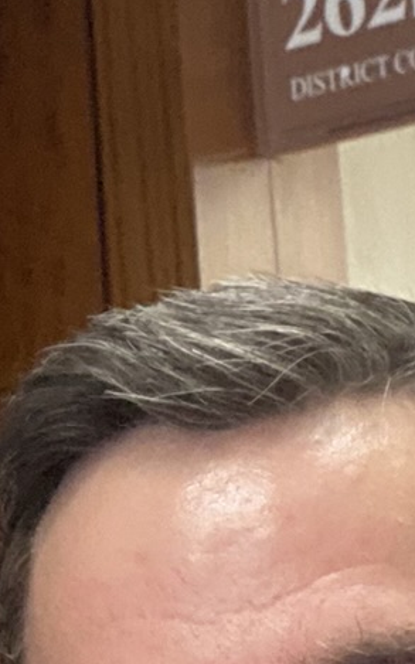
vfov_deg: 15.0
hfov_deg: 9.4
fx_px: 2516
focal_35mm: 139
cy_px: 313
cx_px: 11
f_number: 2.2
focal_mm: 2.71
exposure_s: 1/60
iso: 320
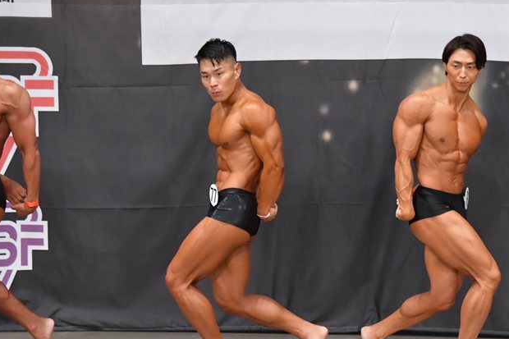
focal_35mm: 300
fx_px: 4240
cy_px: 203
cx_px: 248
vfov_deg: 4.6
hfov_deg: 6.9
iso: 6400
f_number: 5.6
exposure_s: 1/400
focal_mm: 160
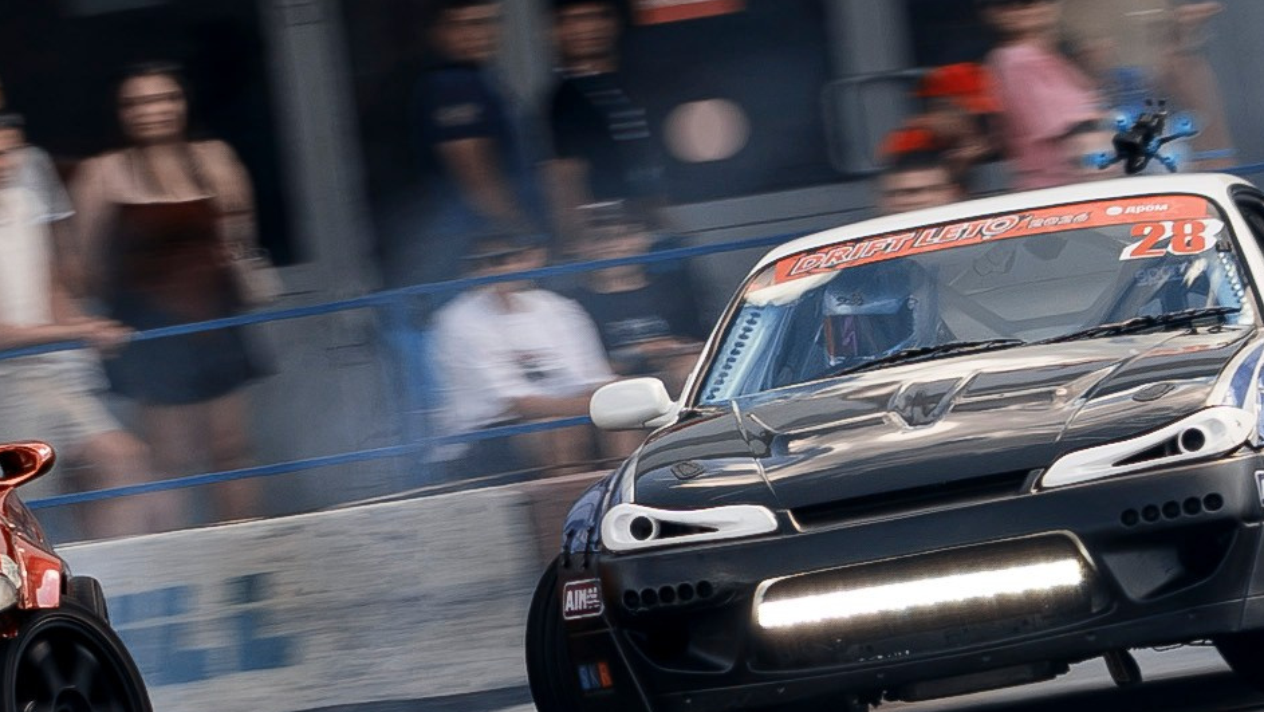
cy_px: 686
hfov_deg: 2.5
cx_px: 428
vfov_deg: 1.4
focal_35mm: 852
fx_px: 28563
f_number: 8
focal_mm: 130
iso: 100
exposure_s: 1/125
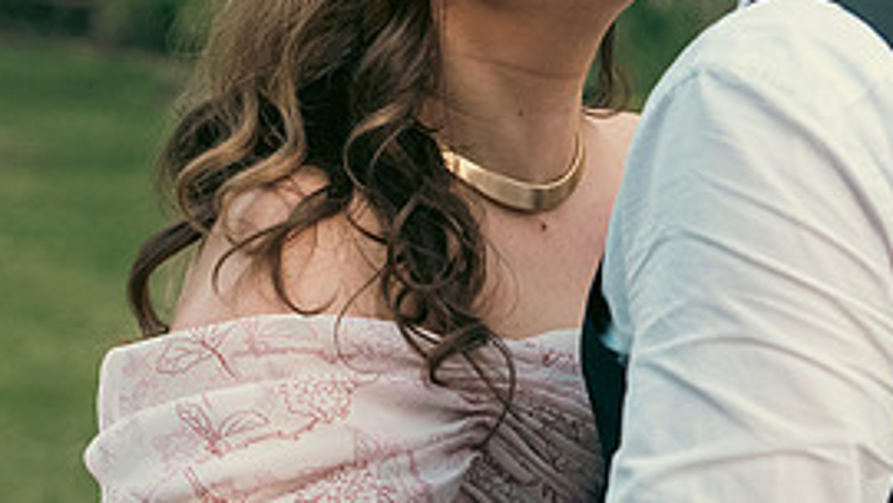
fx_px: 5281
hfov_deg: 9.6
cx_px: 708
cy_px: 41
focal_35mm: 223
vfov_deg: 5.4
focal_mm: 66
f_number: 3.5
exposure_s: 1/160
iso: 2500
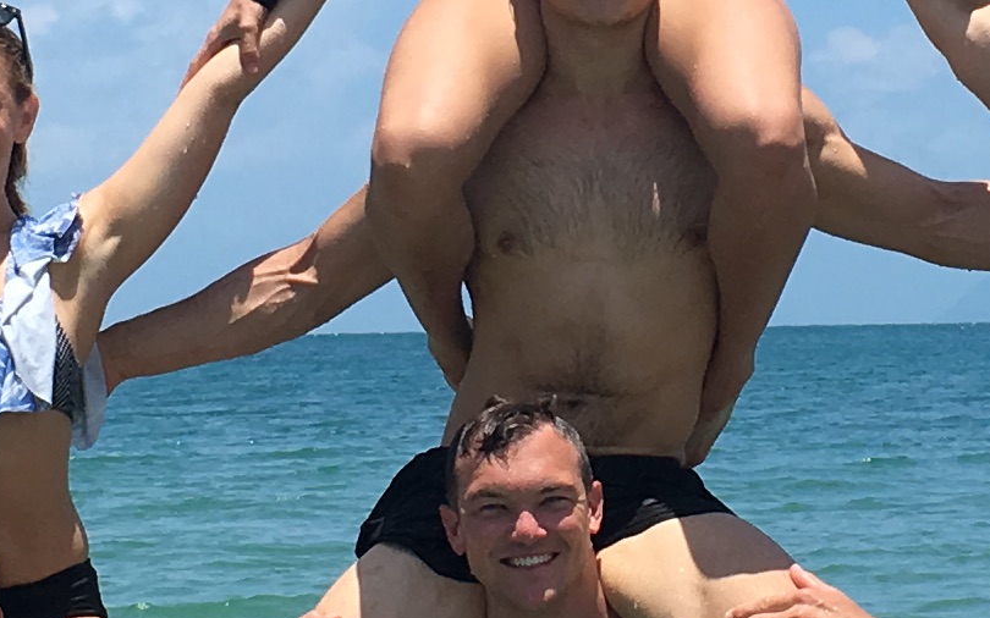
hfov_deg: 13.7
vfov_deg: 8.5
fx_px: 4127
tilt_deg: +2.3
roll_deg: +1.7
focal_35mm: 153
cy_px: 78
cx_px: 617
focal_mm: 4.15
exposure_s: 1/1923
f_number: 2.2
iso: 25
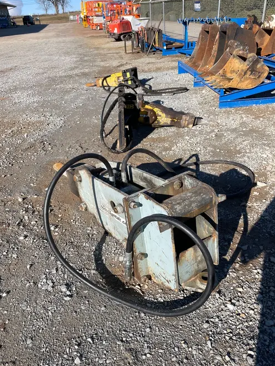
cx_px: 144
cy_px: 185
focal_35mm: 29
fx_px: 307
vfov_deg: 61.6
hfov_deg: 48.2
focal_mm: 4.2
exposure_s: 1/2747
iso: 32
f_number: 1.6
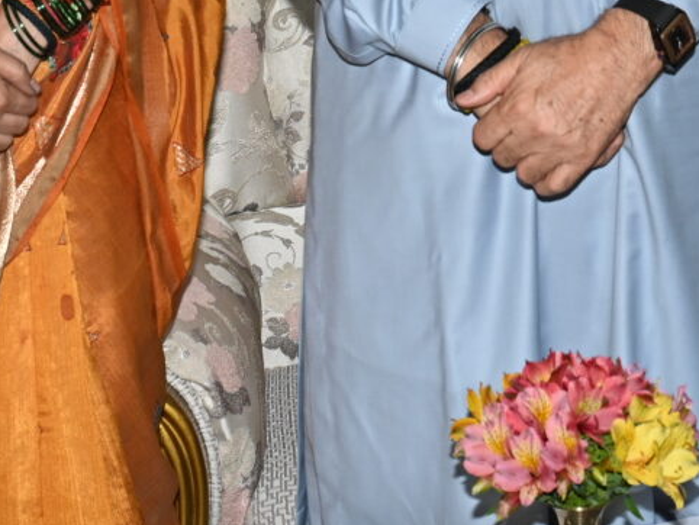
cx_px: 506
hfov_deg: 13.0
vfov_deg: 9.3
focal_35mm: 151
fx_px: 3051
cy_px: -452
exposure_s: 1/125
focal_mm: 37
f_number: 7.1
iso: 500
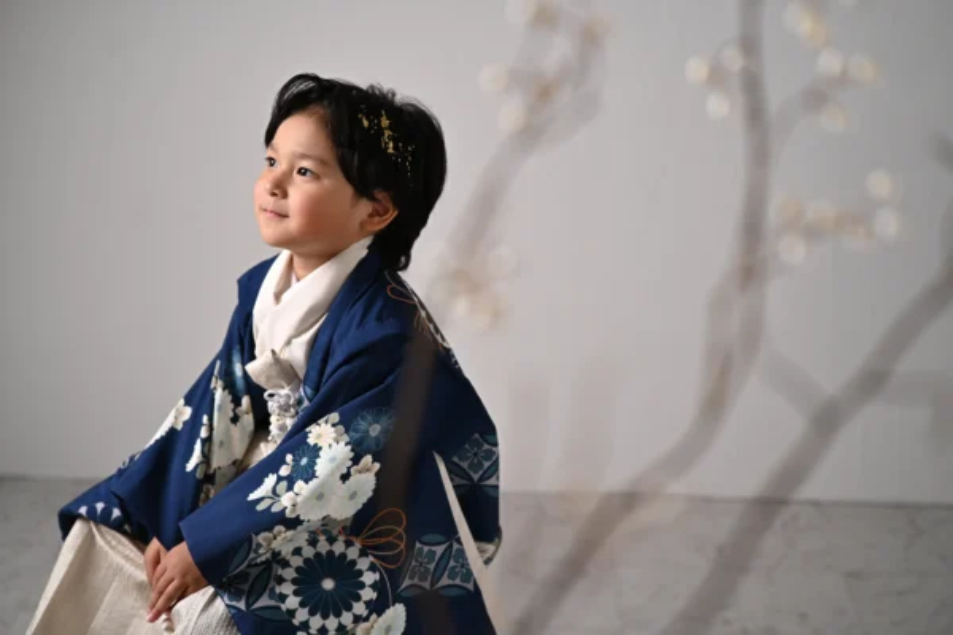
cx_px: 476
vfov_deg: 27.0
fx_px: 1324
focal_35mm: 50
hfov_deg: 39.6
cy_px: 318
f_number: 2.5
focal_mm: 50
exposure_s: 1/160
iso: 100
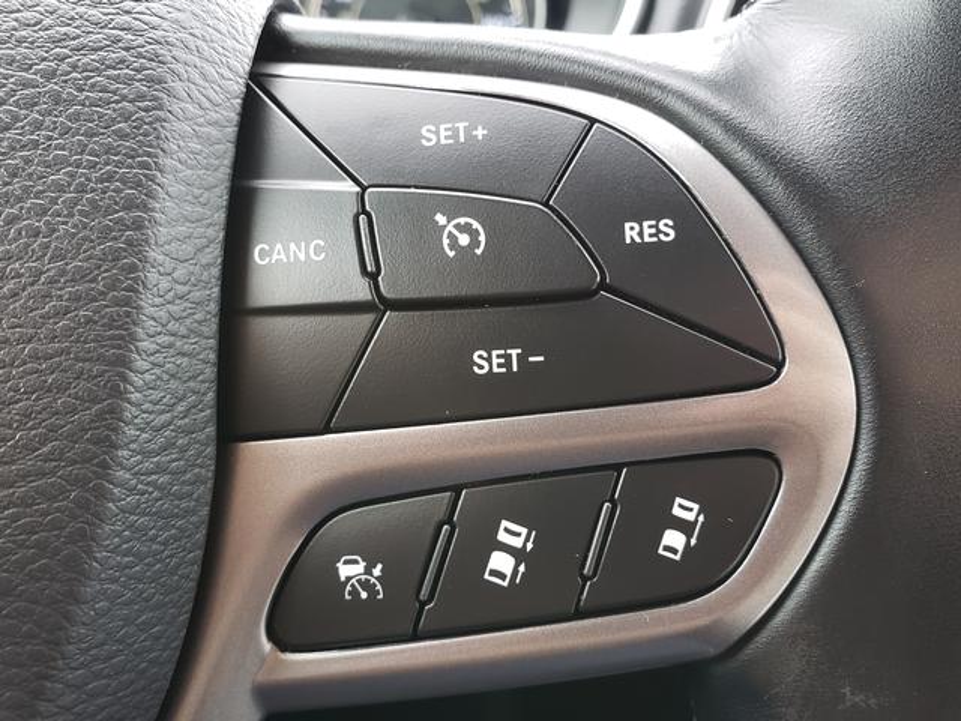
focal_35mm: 26
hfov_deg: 67.3
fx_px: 722
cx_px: 480
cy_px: 360
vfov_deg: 53.1
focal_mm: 4.3
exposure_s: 1/38
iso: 250
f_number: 2.4
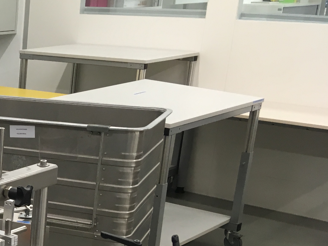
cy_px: 249
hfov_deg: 22.8
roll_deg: +0.4
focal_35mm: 76
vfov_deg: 18.8
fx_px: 720
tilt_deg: -21.2
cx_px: -100
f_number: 2.2
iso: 64
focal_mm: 4.15
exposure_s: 1/33
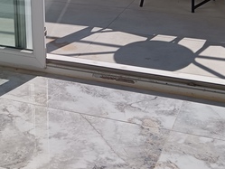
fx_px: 507
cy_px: -47
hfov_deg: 24.8
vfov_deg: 17.8
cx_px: 65
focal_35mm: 78
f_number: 1.9
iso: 104
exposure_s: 1/1792
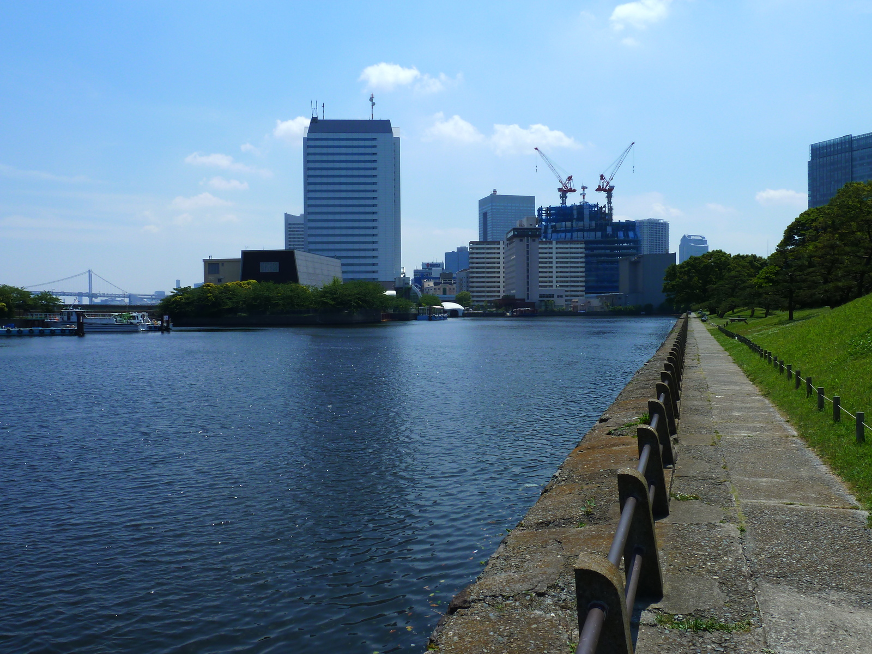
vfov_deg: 48.2
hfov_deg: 61.7
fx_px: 731
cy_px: 327
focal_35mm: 29
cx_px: 436
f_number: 5.6
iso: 80
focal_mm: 4.7
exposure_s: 1/500
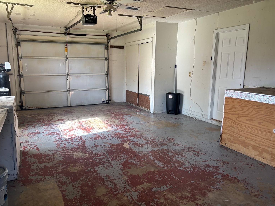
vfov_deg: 51.4
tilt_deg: -11.3
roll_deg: -0.7
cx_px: 133
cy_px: 100
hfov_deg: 65.3
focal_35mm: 27
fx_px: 215
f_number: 1.6
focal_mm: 5.96
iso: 100
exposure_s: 1/121
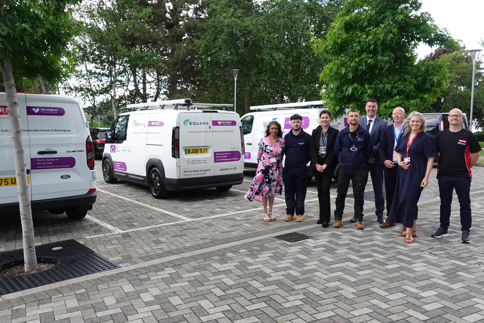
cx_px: 249
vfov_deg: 43.6
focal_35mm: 30
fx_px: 403
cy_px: 160
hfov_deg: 61.9
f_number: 2.8
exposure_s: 1/250
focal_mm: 10.8
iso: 100
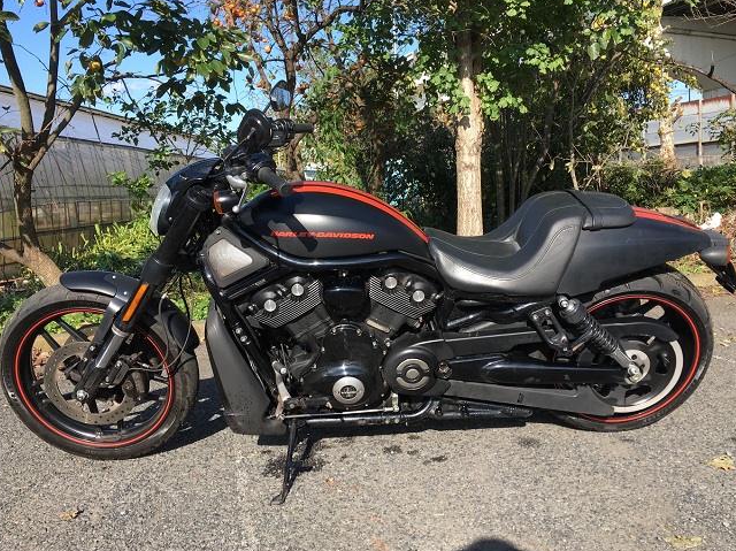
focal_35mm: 32
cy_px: 273
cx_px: 371
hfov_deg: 56.9
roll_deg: +3.8
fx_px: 680
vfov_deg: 44.1
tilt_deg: -8.3
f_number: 2.2
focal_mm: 4.15
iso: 25
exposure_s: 1/663
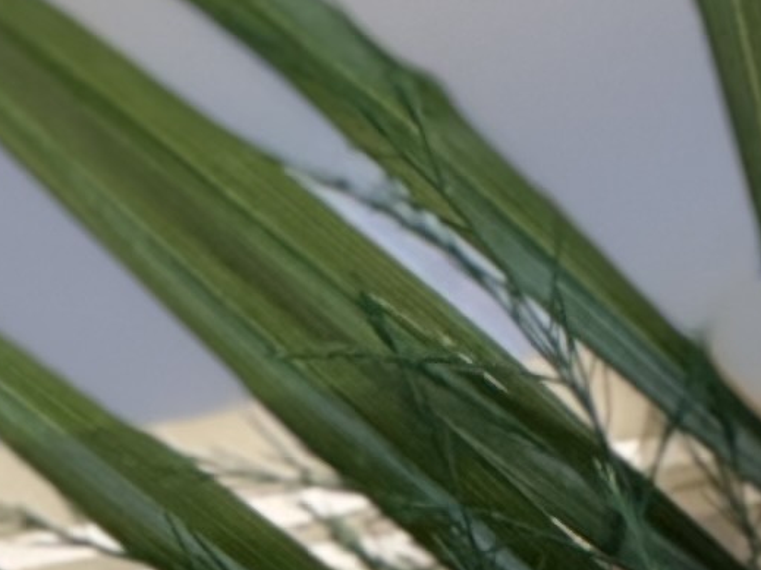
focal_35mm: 933
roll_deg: -1.2
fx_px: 20506
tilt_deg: -13.7
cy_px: 2239
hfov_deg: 2.1
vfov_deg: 1.6
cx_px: 1164
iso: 64
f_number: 2.8
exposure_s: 1/375
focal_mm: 15.66
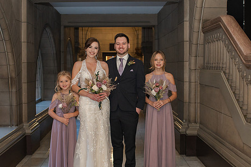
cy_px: 88
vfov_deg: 23.0
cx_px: 121
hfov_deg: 34.0
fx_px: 411
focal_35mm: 59
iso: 1000
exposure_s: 1/200
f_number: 3.5
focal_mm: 35
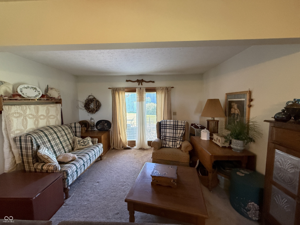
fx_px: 121
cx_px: 150
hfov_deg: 102.1
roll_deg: +0.9
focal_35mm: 14
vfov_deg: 85.7
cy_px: 112
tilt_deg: -4.3
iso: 400
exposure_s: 1/60
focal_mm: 2.22
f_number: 2.2
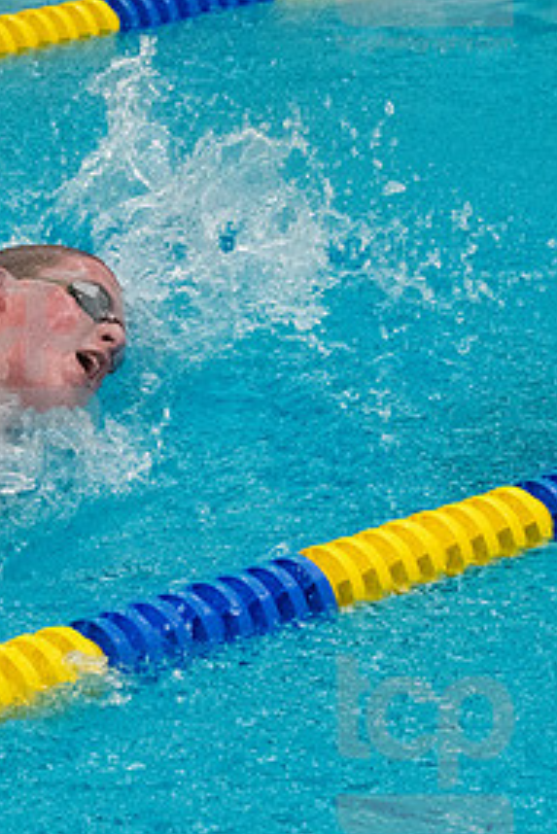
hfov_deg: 5.8
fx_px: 5493
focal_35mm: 237
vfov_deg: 8.7
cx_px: 12
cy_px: 350
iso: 10000
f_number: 5
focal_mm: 78
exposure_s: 1/1250
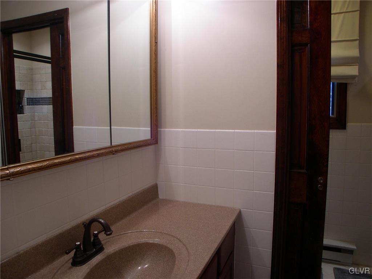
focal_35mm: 38
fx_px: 408
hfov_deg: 49.0
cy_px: 140
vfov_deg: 37.7
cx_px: 186
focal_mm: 8
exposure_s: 1/12
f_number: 2.8
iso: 100
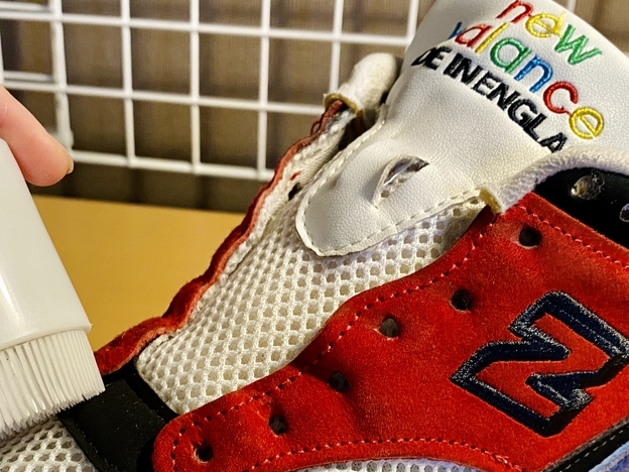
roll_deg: -2.1
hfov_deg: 38.1
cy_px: 368
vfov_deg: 28.6
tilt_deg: -30.6
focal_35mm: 50
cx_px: 276
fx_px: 909
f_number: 1.8
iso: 125
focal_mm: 4.25
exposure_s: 1/60
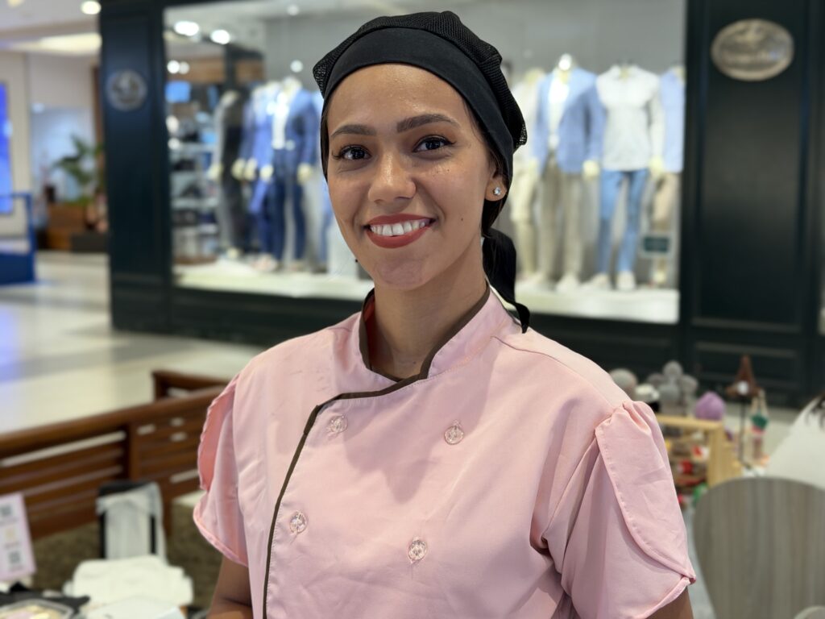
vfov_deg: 30.3
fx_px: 1144
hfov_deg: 39.7
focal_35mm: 48
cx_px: 412
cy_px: 310
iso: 160
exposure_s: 1/60
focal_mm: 6.76
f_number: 1.78
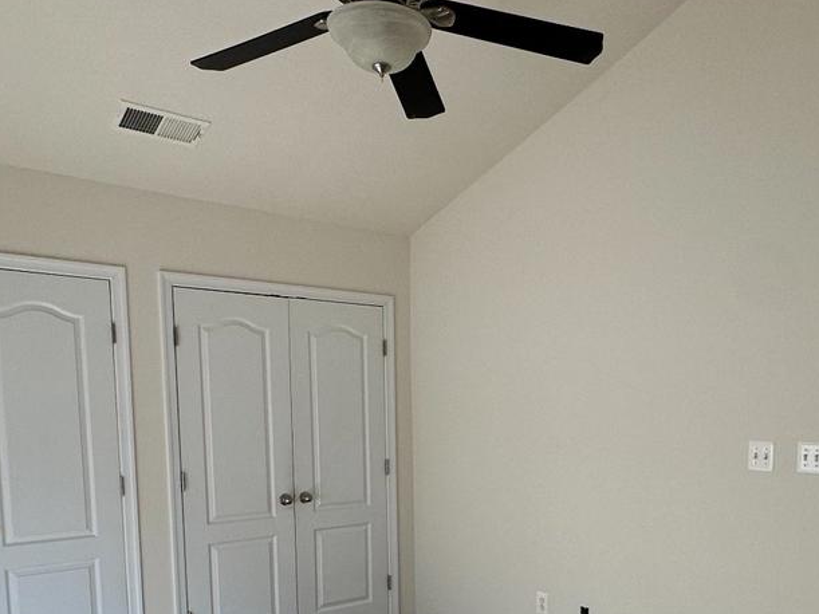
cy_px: 493
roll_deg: -0.8
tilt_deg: -7.0
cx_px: 546
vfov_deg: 41.1
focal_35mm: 33
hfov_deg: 54.3
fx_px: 781
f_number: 2.2
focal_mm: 2.22
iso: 100
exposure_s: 1/120
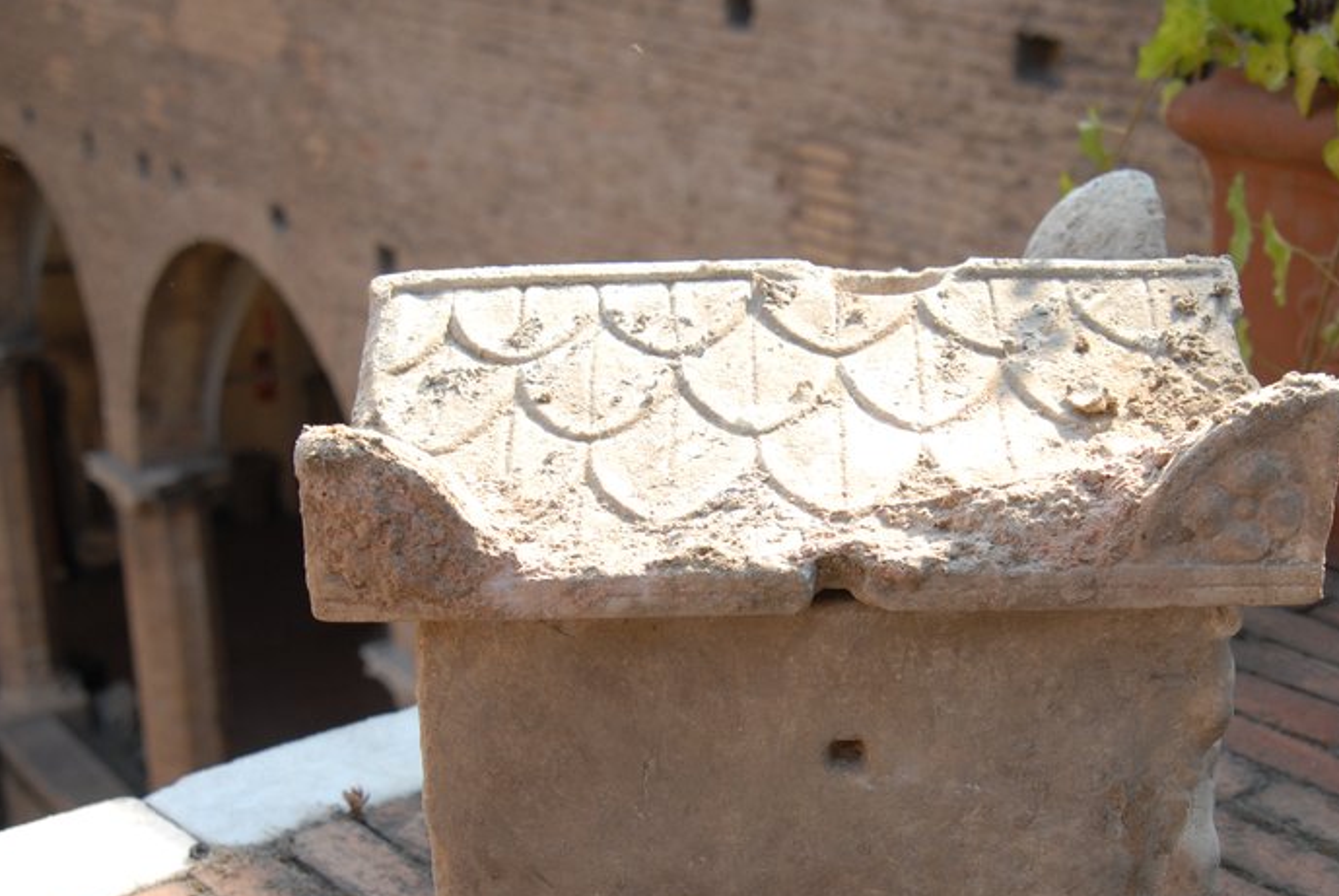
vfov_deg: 22.2
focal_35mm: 61
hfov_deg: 32.8
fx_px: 2271
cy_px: 603
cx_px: 801
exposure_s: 1/200
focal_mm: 28
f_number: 7.1
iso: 200
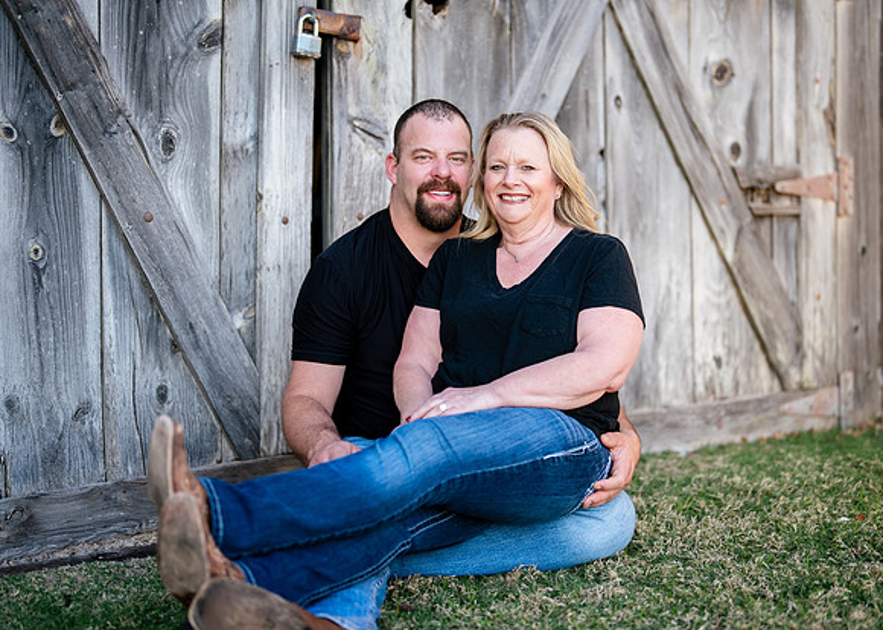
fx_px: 1430
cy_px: 289
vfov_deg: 24.8
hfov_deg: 34.2
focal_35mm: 57
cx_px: 507
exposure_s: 1/1600
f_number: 1.2
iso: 200
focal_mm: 50
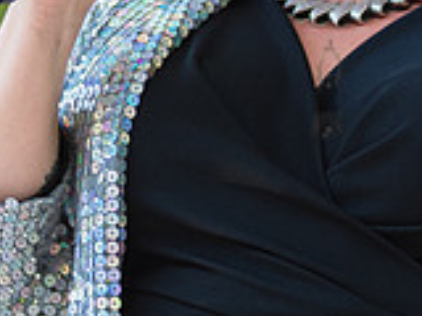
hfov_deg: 4.6
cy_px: 90
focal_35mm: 429
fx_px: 5230
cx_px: 254
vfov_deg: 3.5
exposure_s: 1/640
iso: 200
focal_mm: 112
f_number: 2.8
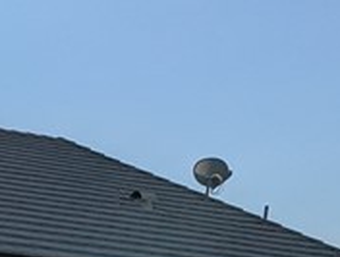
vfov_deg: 9.9
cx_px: -594
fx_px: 1369
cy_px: 526
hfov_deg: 10.8
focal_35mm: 139
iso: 42
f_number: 1.85
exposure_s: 1/3534
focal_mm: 6.81
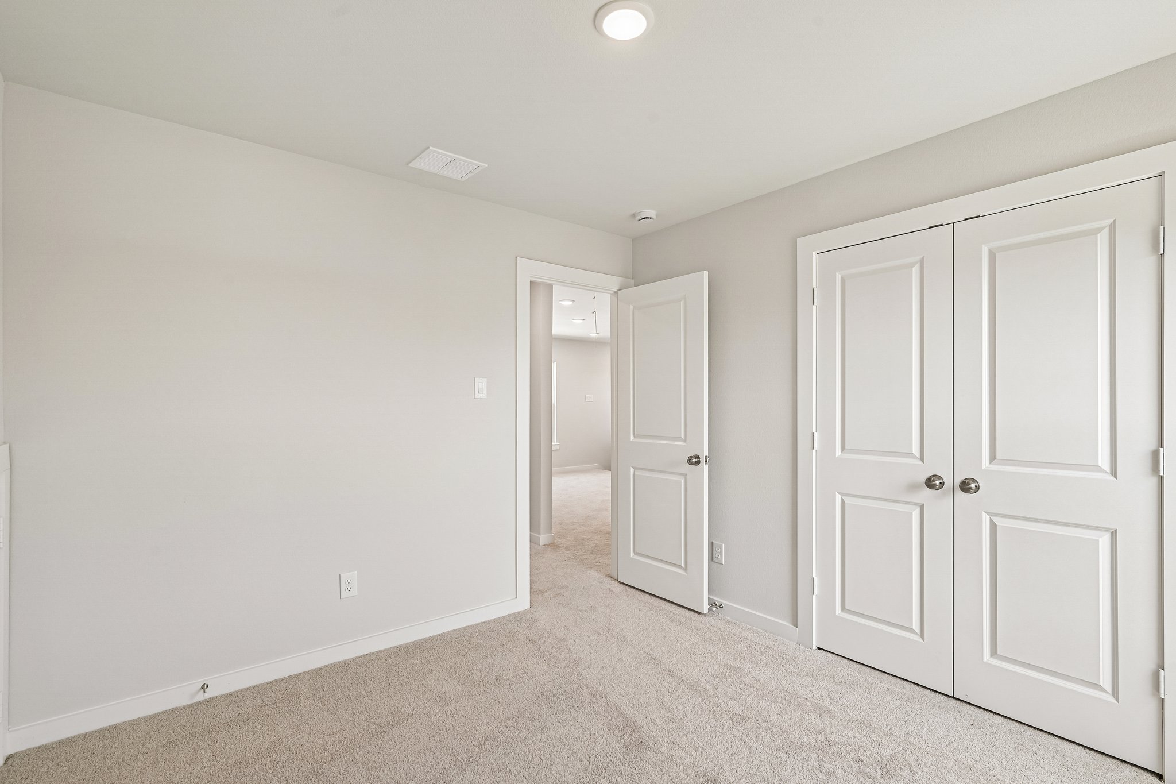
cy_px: 392
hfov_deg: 96.7
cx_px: 588
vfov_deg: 73.7
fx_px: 523
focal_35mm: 16
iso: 400
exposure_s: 1/60
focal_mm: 16
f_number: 8
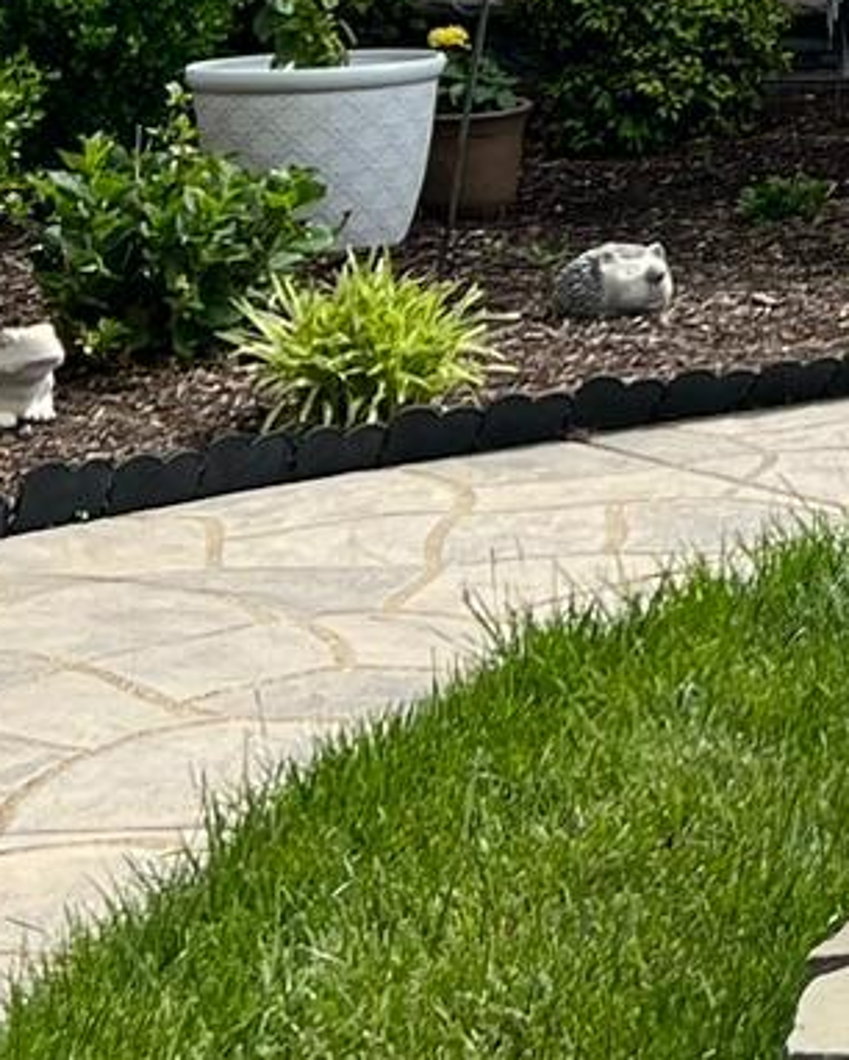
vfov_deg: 13.4
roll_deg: -0.6
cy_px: -527
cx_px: 1892
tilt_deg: +3.0
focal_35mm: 136
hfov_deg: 10.2
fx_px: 4268
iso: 50
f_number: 1.5
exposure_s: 1/2123
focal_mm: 5.7
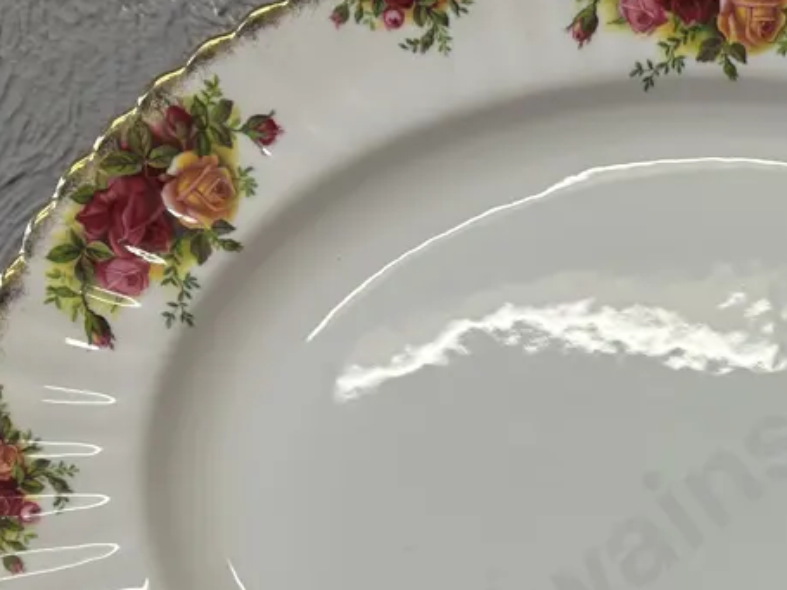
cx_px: 758
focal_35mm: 54
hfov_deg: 33.1
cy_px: 460
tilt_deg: -9.6
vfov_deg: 26.6
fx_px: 1227
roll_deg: -0.4
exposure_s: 1/125
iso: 50
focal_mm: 6.86
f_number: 1.78
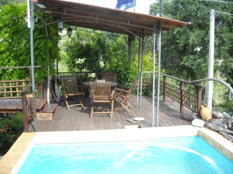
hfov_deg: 52.6
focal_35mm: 35
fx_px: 236
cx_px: 116
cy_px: 87
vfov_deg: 40.7
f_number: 2.8
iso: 64
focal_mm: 5.7
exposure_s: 1/260
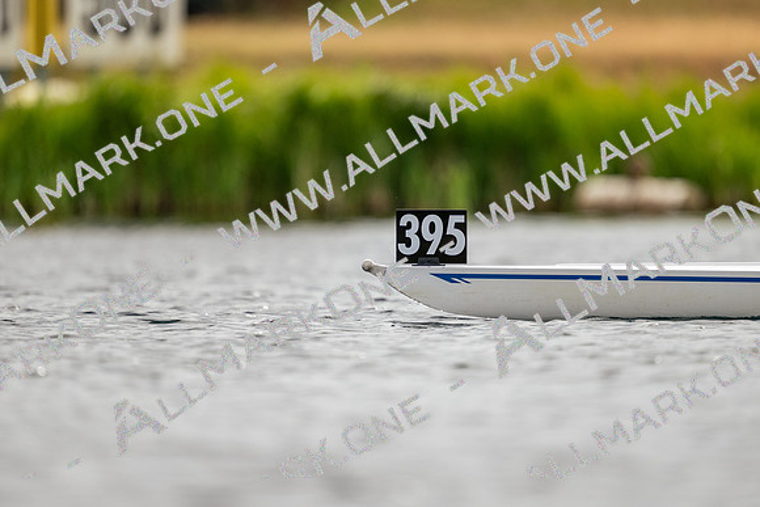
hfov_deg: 2.3
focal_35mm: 900
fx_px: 19004
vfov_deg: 1.5
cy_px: 254
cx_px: 380
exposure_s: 1/2000
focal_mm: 600
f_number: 4
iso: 160
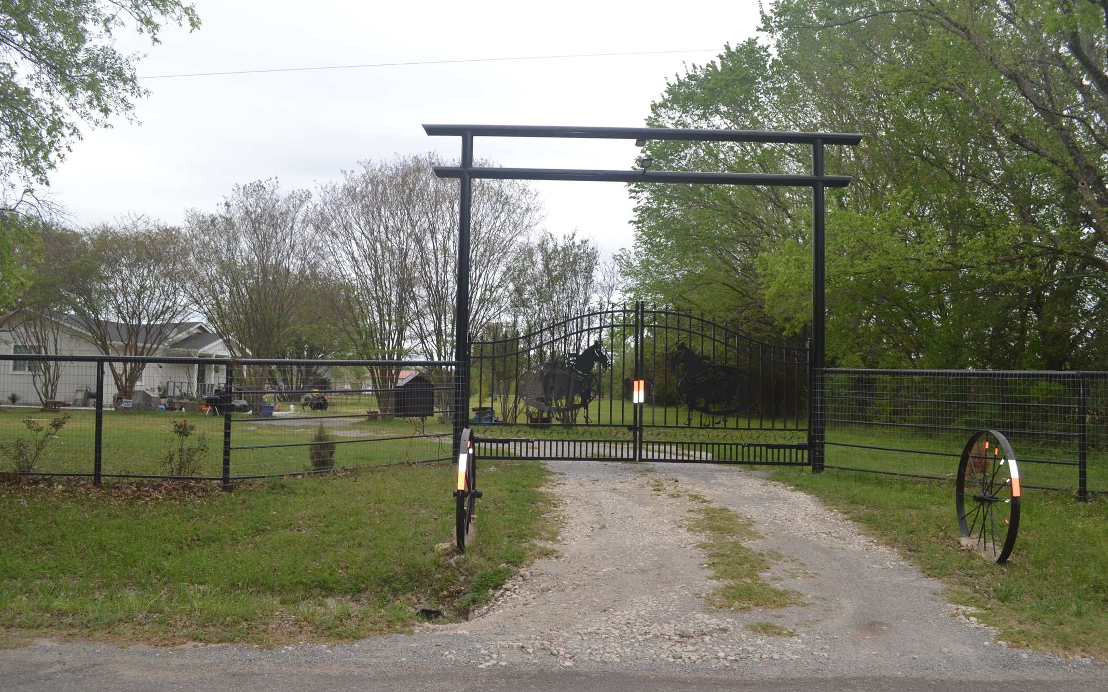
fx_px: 845
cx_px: 563
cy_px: 336
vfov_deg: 44.5
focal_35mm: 28
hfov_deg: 66.5
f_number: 5.6
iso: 100
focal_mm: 18
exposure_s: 1/200
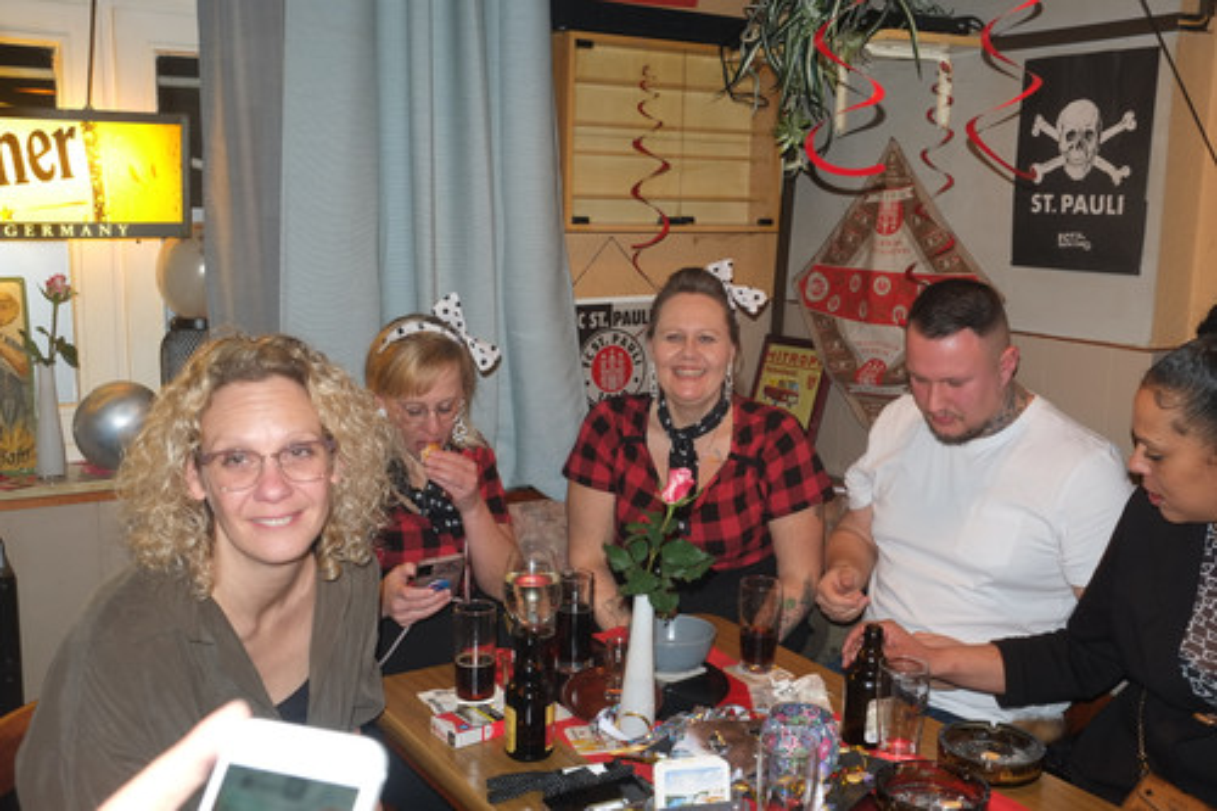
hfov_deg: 53.1
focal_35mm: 36
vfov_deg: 36.8
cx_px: 608
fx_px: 1217
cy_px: 406
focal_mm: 24.3
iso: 800
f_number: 5.6
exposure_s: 1/15
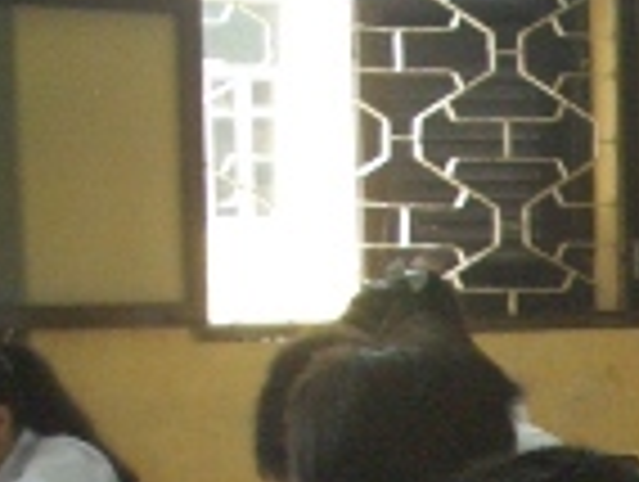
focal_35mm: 184
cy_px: 847
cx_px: 1168
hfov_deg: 10.1
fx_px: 3402
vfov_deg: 7.8
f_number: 3.1
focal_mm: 8.2
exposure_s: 1/50
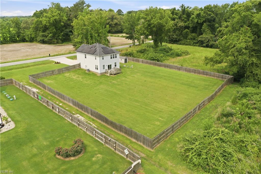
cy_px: 87
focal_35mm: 28
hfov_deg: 65.5
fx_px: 203
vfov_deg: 46.4
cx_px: 130
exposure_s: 1/240
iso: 100
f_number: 5
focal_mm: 10.3
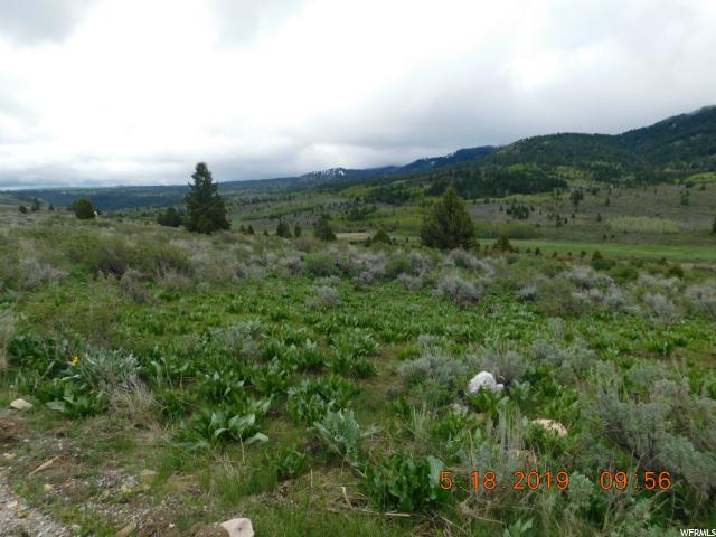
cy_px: 268
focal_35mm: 23
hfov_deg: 73.9
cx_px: 358
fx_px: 476
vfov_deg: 58.9
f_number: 6
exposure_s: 1/400
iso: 125
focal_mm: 4
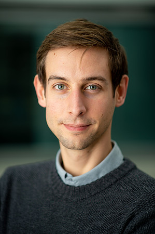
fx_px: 550
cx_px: 78
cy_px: 117
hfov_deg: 16.0
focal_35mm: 85
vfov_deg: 23.9
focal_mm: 85
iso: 50
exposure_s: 1/160
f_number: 2
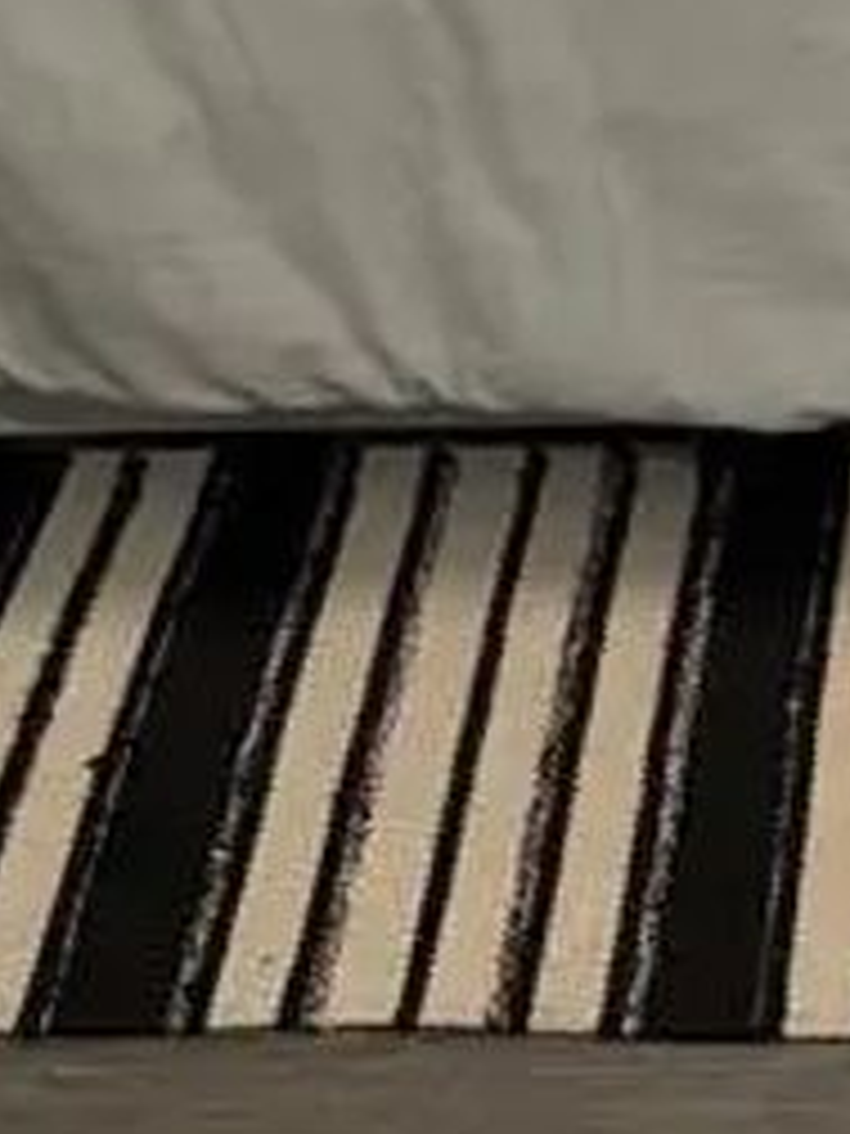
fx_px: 4616
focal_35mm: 141
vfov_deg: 11.0
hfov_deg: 10.3
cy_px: -1888
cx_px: 1106
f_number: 1.6
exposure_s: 1/60
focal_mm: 5.96
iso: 80
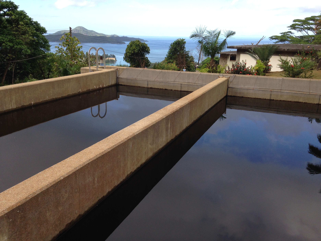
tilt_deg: -15.0
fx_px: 306
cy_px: 120
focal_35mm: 33
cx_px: 160
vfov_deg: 42.9
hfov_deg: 55.4
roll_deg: -0.4
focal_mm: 4.12
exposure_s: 1/463
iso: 50
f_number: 2.4
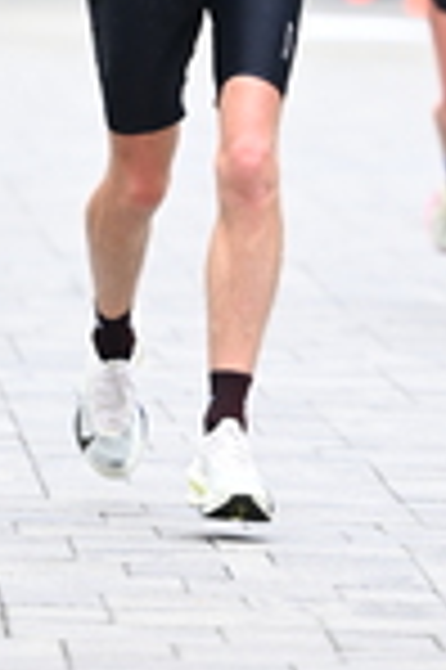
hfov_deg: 2.4
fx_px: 10691
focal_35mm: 574
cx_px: 331
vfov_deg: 3.6
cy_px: 49
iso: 1250
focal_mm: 155
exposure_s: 1/1600
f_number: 2.8
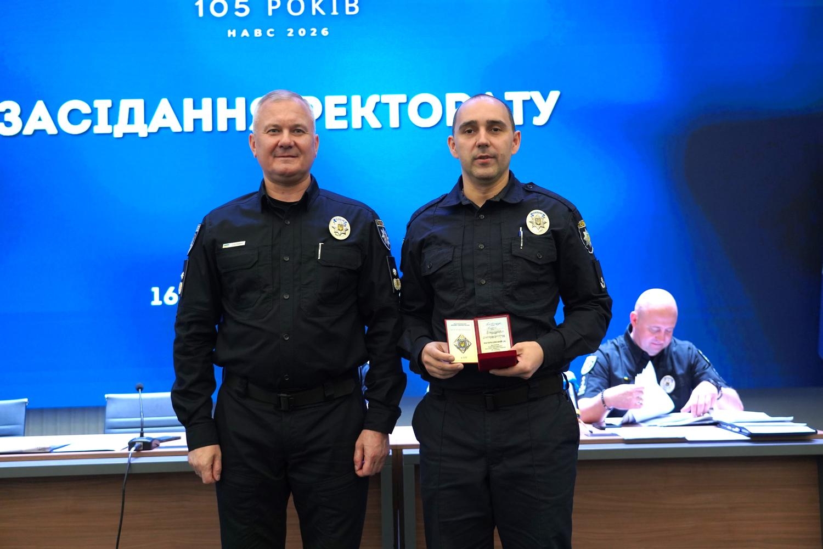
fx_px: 892
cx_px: 412
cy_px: 274
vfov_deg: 34.2
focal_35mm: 39
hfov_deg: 49.6
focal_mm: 39
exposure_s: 1/160
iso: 2000
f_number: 4
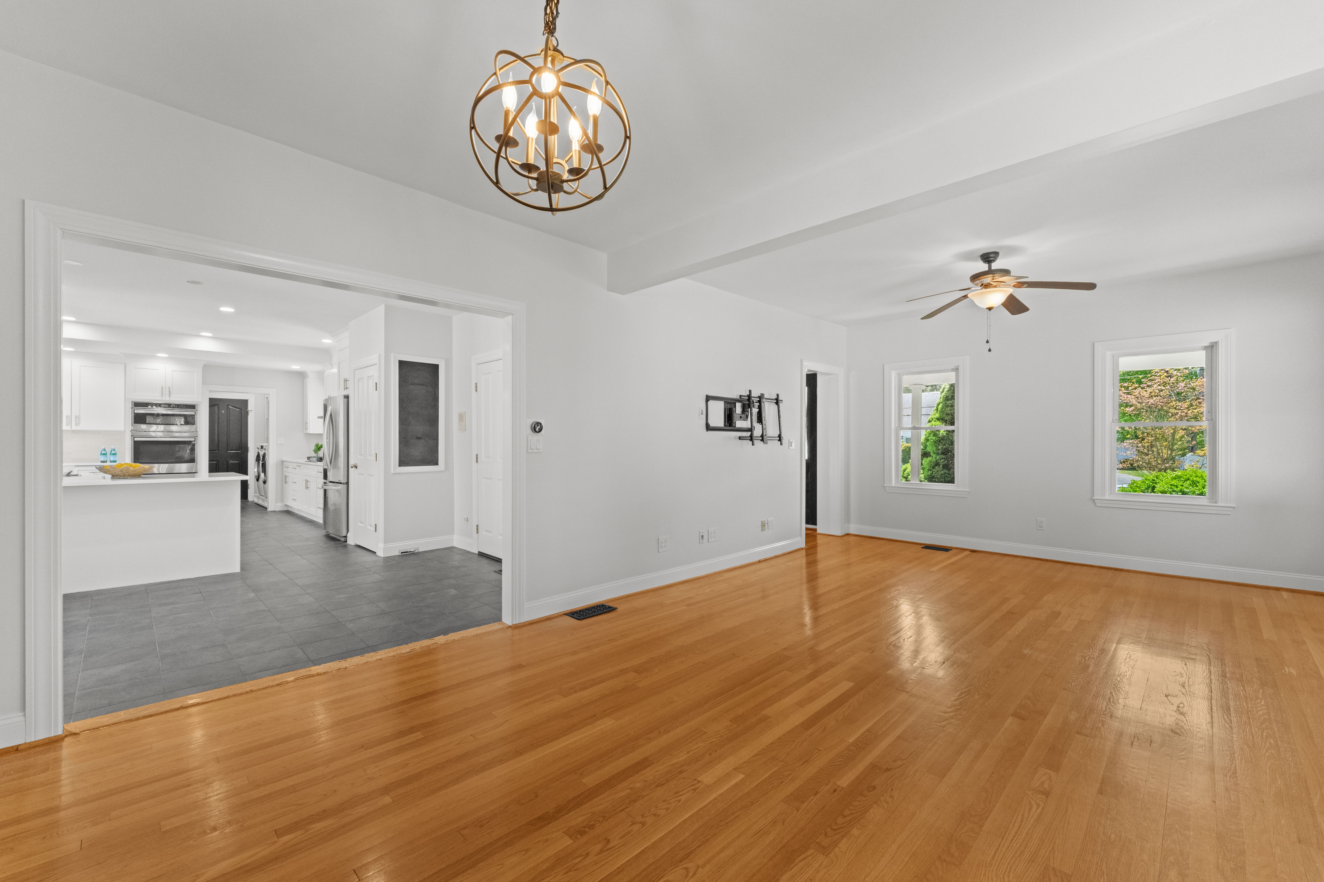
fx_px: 544
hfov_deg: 101.1
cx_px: 662
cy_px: 441
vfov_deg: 78.1
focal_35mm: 15
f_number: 11
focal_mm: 14.8
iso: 3200
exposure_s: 1/30
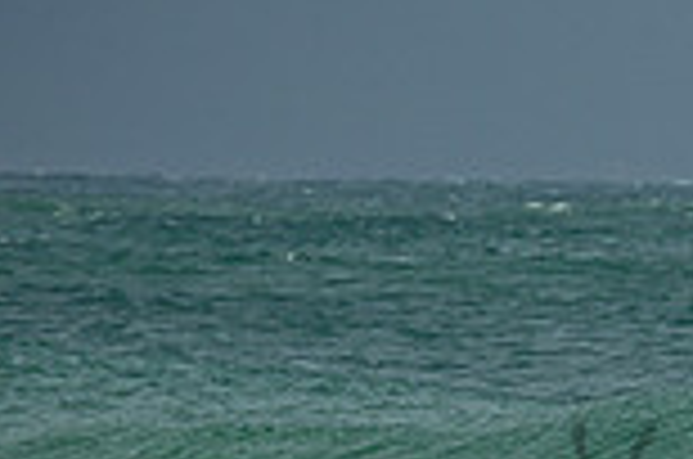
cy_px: 452
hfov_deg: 1.8
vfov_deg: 1.2
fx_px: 21765
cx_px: 1035
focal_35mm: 1133
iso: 200
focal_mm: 200
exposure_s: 1/500
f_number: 5.6
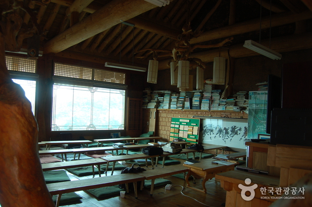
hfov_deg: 67.5
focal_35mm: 27
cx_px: 156
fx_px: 234
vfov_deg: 47.8
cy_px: 104
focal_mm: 18
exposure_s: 1/15
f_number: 4.5
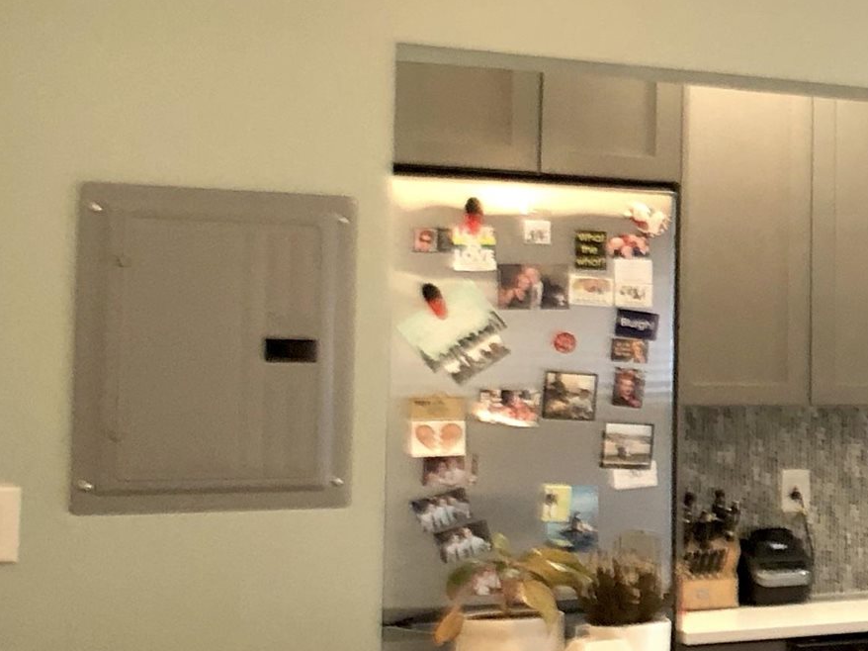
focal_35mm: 98
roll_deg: +1.3
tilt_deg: +2.5
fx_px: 2457
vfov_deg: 15.1
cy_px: 421
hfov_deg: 17.1
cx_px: 1468
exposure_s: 1/15
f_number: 1.8
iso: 80
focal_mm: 4
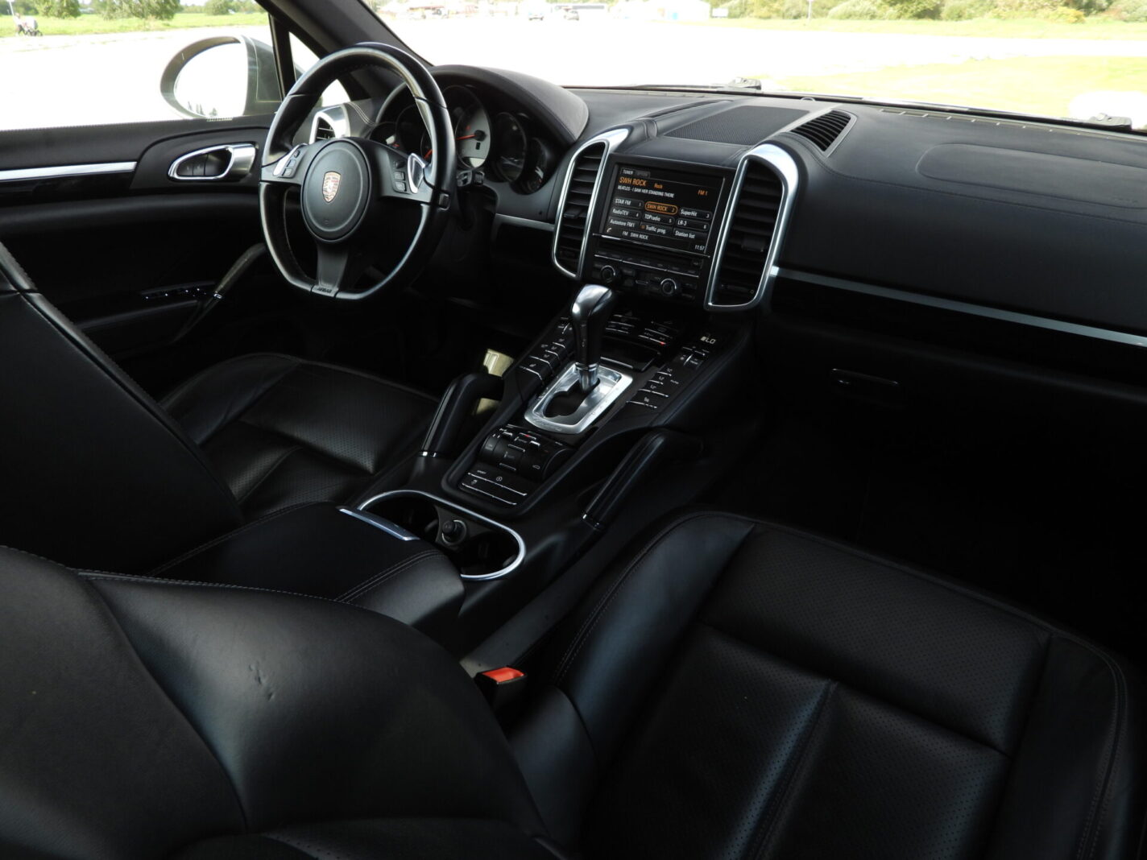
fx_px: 795
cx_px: 574
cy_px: 430
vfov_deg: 56.8
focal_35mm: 24
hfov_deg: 71.6
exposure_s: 1/50
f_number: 2.8
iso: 100
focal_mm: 4.3
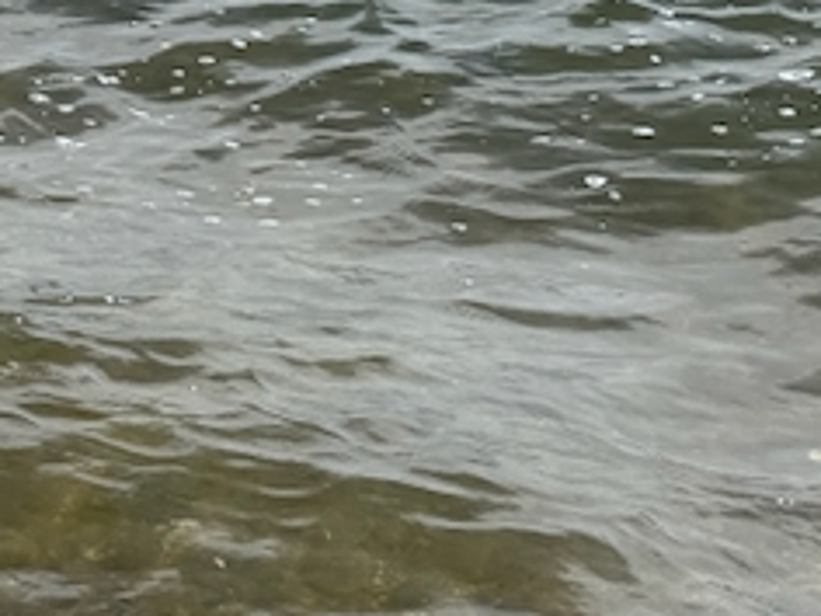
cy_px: 971
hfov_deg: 13.4
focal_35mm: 130
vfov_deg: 10.9
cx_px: -731
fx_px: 3083
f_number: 1.78
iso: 80
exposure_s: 1/3953
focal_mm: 6.76
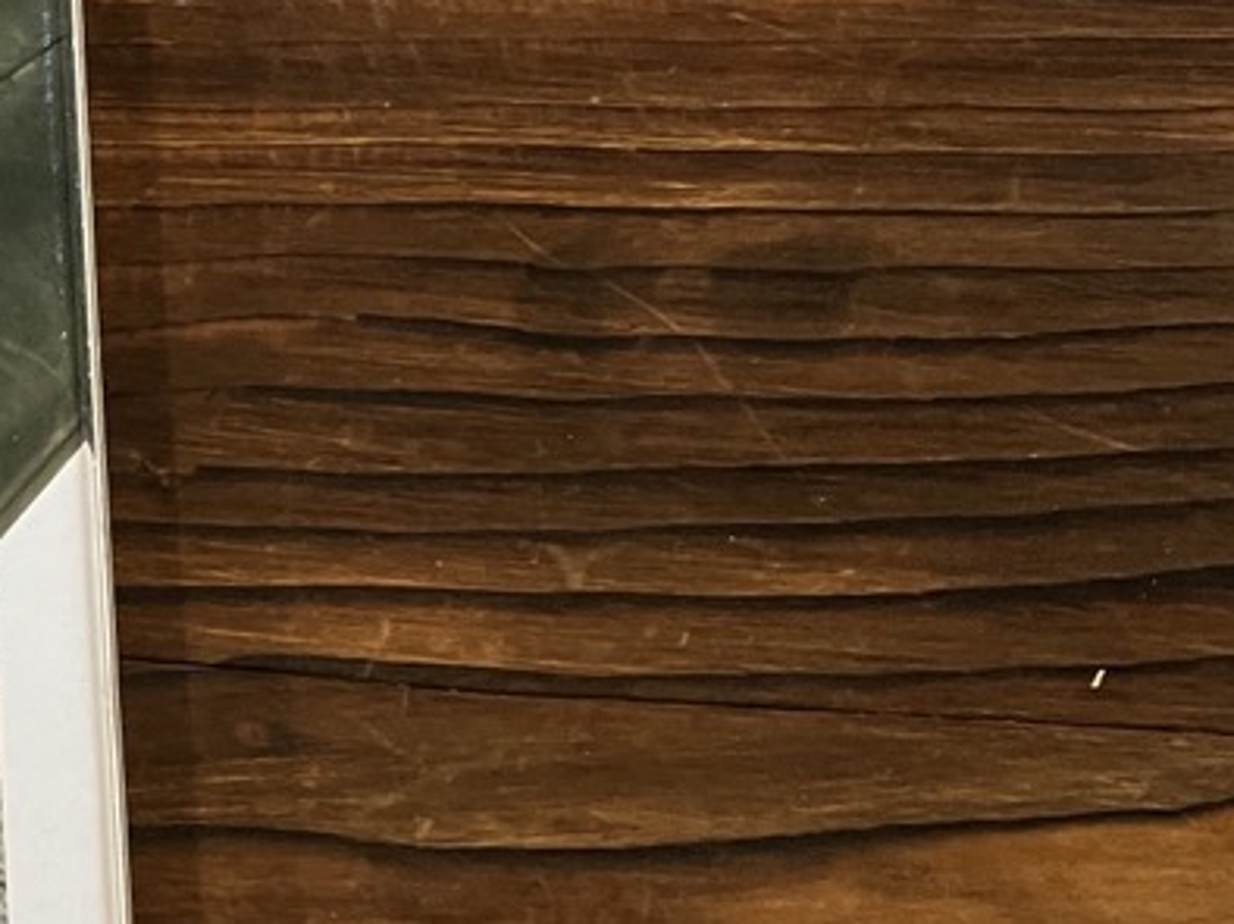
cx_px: -628
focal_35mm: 86
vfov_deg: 17.1
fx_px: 3064
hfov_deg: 19.7
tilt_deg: -76.9
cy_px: 449
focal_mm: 3.99
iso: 100
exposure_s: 1/59
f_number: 1.8
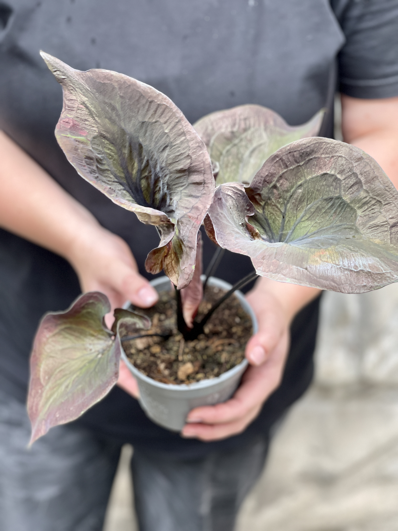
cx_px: 199
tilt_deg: -30.3
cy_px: 266
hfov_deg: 22.9
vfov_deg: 30.3
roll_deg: -1.2
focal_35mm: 64
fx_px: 981
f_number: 2.2
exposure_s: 1/100
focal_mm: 7.5
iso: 125
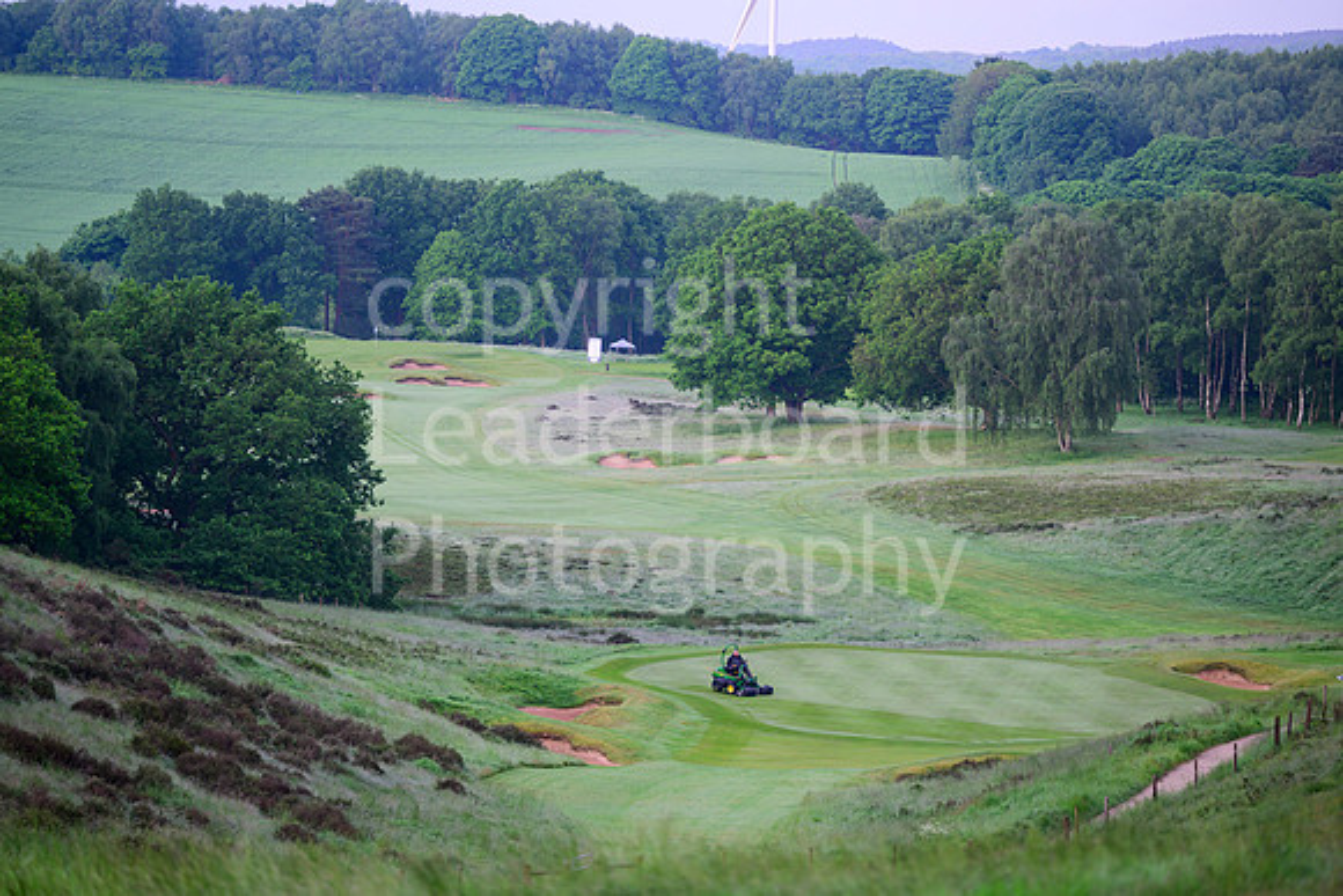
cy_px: 448
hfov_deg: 14.7
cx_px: 672
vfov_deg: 9.8
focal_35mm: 140
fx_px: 5224
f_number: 2.8
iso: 320
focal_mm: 140
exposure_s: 1/1000
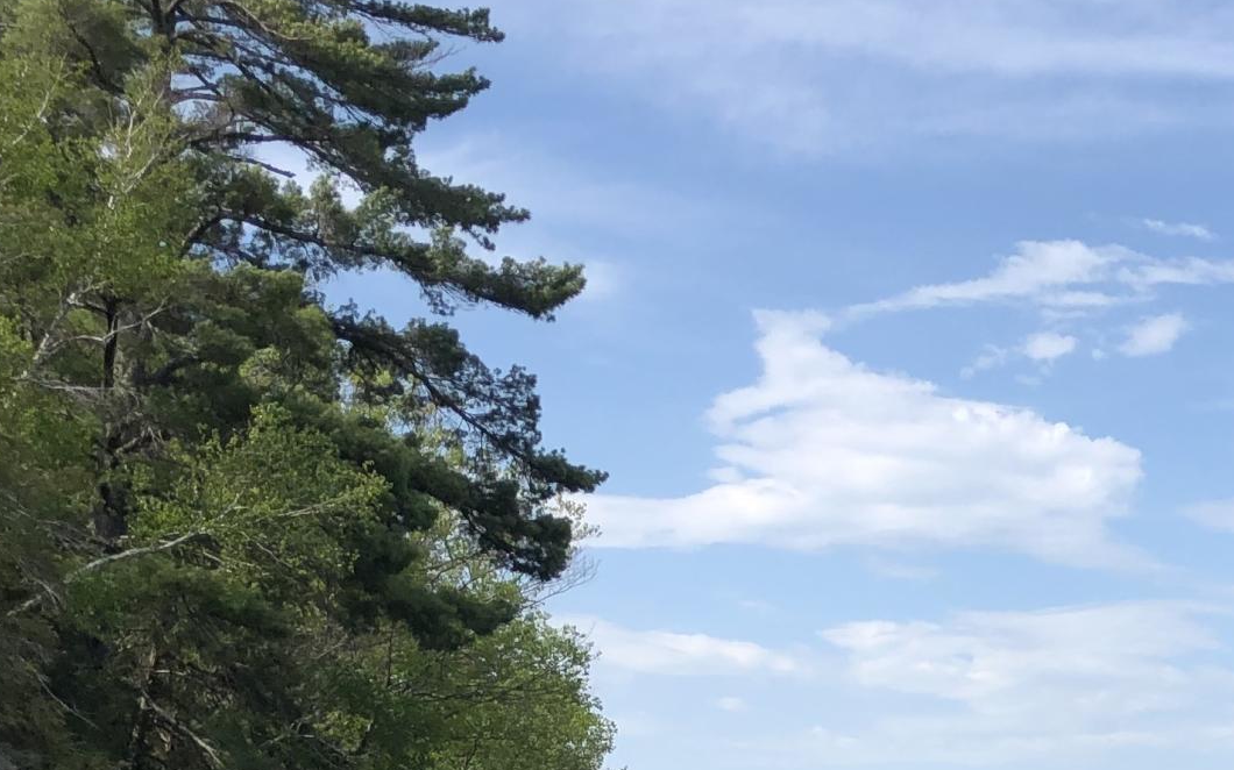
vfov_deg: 15.0
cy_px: 922
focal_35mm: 84
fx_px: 2824
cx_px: 1302
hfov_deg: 23.4
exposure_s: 1/1845
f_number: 1.8
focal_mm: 3.99
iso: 20
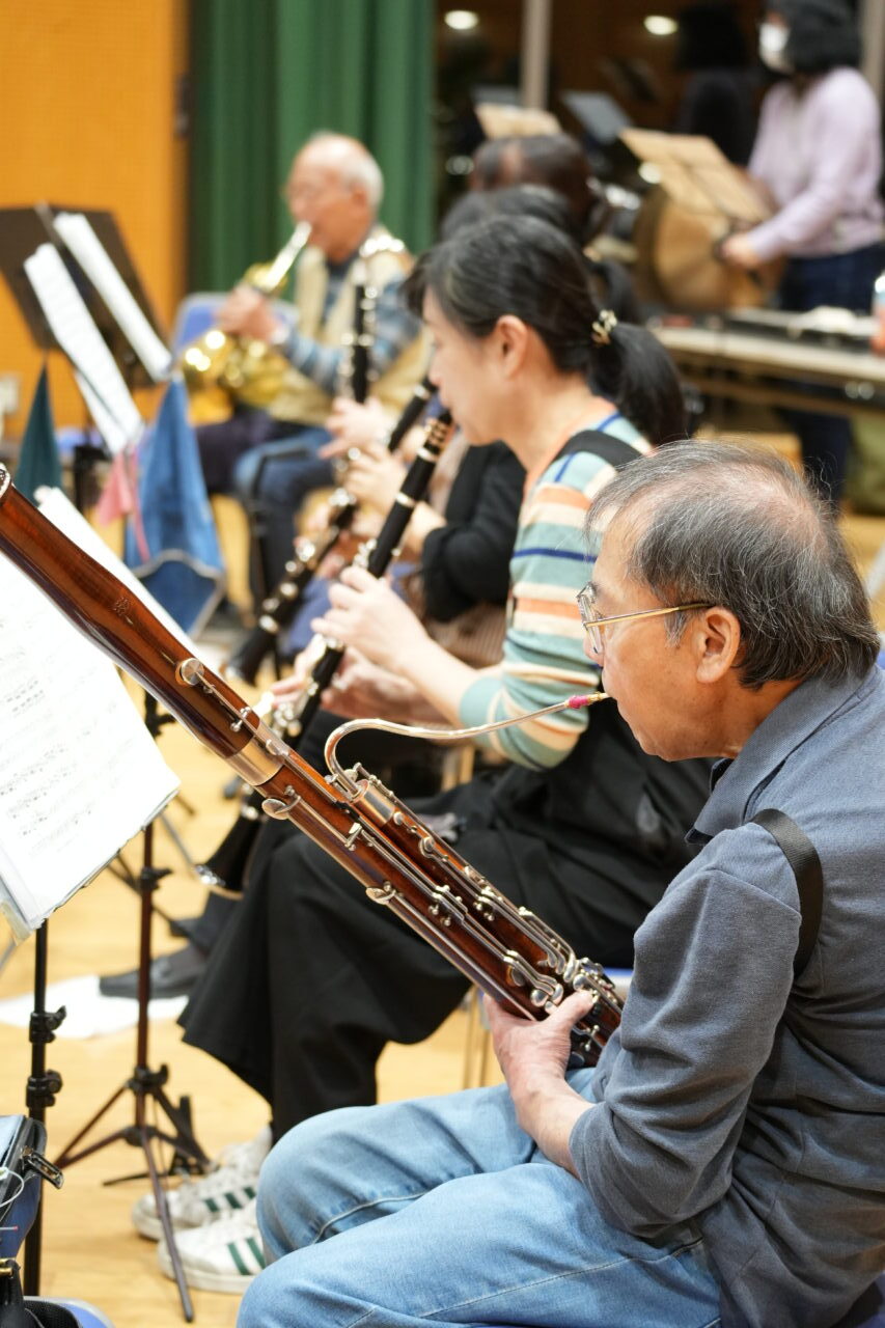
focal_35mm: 90
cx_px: 442
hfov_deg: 15.2
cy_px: 664
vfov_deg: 22.6
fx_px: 3319
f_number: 4.5
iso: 2500
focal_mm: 90
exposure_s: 1/100
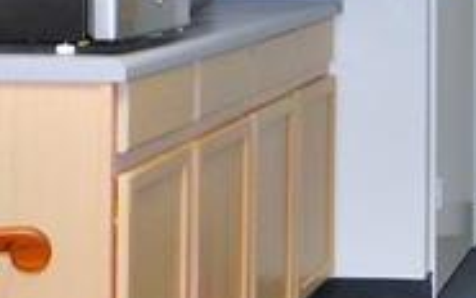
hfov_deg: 14.2
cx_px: 780
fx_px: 1753
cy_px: -74
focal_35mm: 135
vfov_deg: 9.6
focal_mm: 4
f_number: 3
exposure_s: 1/30
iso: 200
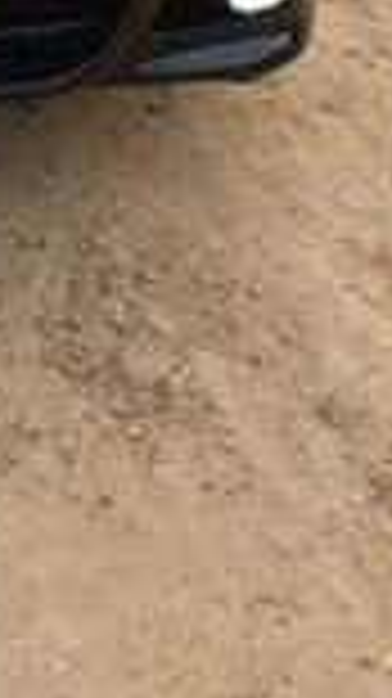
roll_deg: -1.4
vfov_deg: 19.6
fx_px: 1869
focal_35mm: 101
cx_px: -234
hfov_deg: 11.4
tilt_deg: -22.6
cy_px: -189
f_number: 2.2
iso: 50
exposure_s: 1/100
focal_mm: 4.15
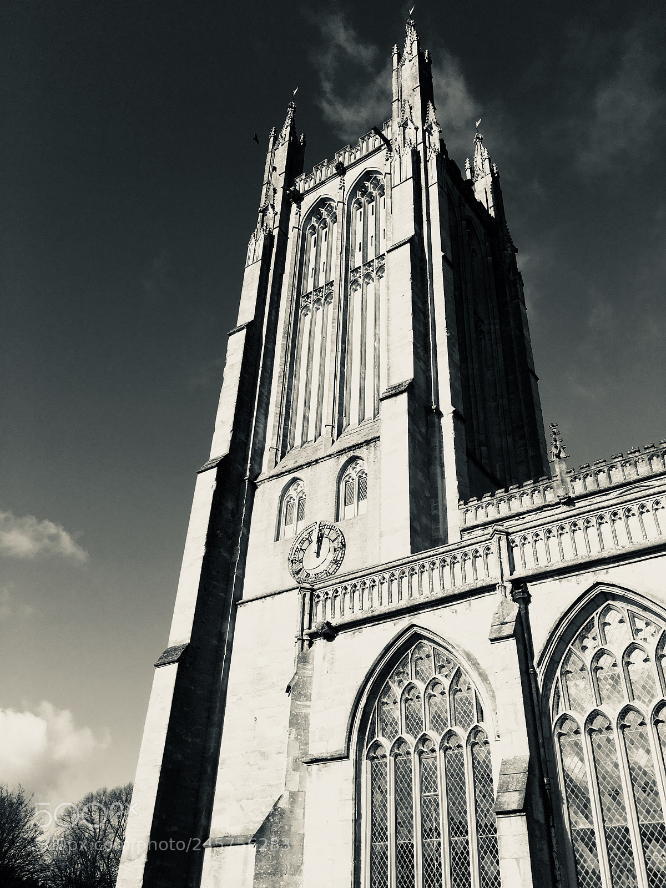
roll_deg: -3.4
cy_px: 444
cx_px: 333
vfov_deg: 61.7
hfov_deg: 48.2
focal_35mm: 29
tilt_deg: +36.0
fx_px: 744
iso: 25
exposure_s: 1/1709
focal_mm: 4.15
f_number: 2.2
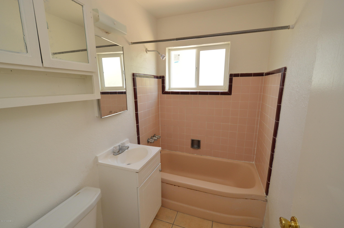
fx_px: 143
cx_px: 172
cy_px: 114
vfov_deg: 77.2
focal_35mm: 15
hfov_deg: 100.4
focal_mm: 10
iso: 400
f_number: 4.5
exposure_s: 1/80
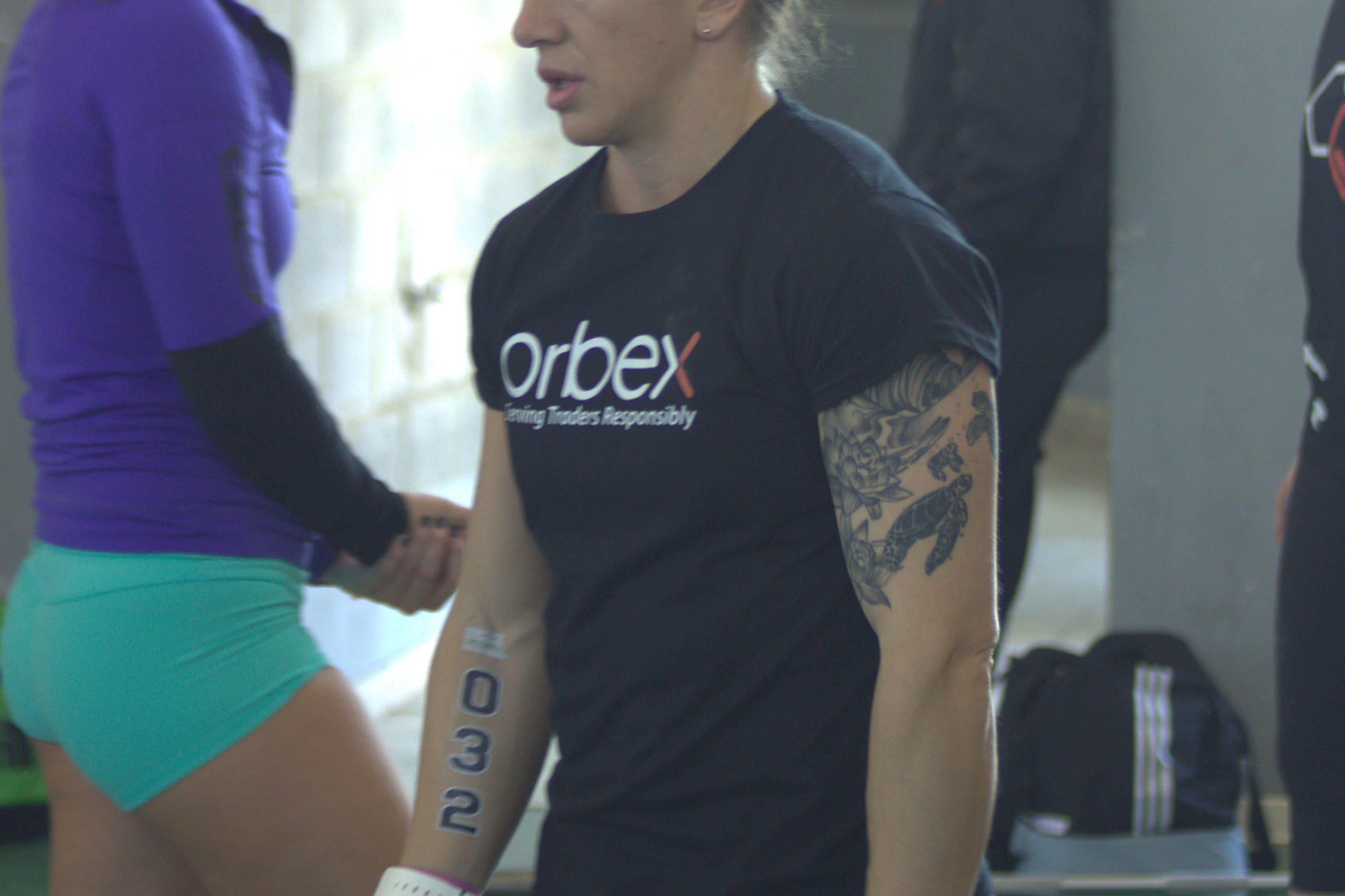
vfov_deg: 7.7
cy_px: 23
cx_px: 672
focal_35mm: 177
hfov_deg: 11.6
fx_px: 6612
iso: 800
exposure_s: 1/80
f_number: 4
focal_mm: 75
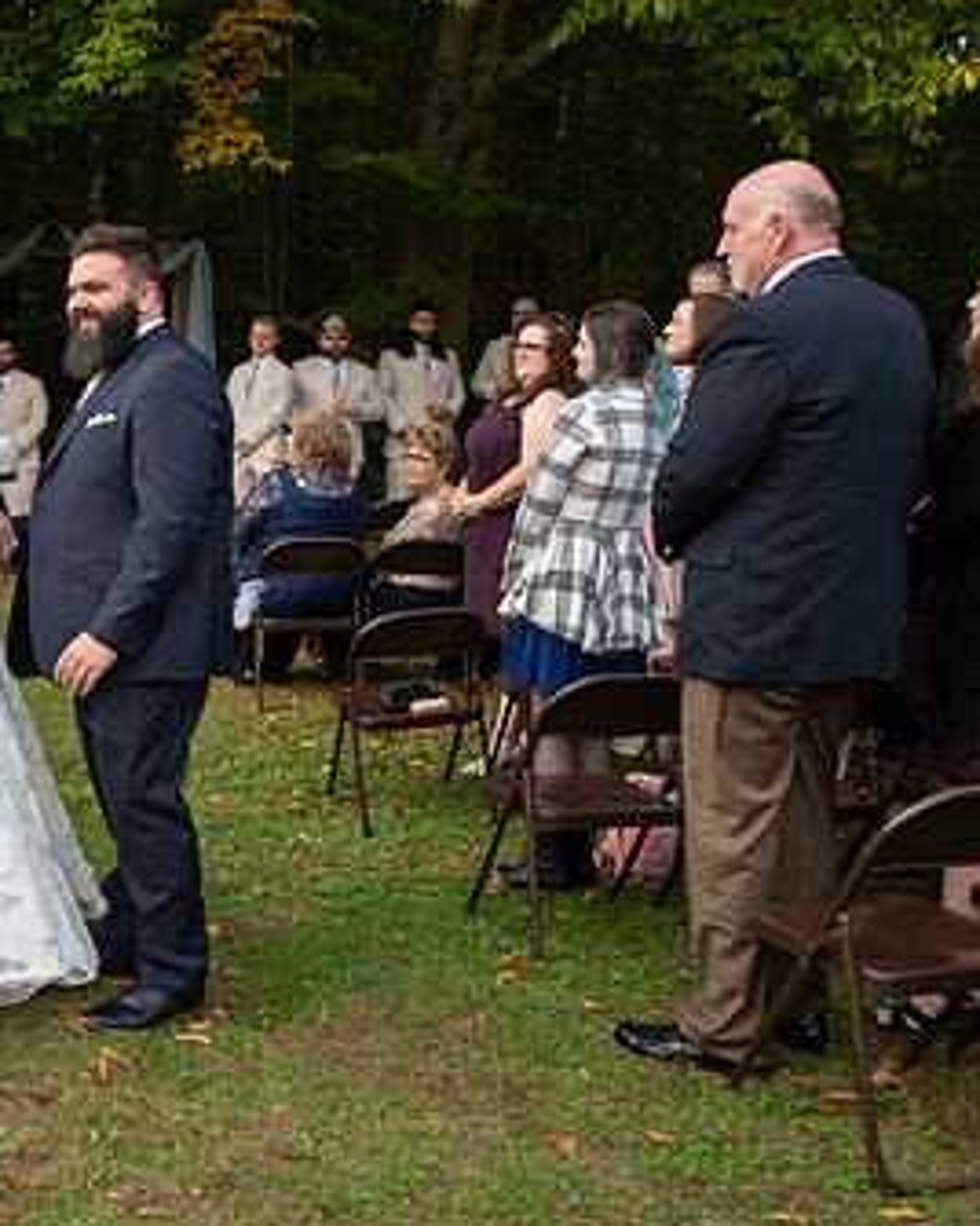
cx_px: -7
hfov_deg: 32.1
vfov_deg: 42.8
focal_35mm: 43
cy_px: 552
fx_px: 1559
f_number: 6.3
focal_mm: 24
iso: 400
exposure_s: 1/200
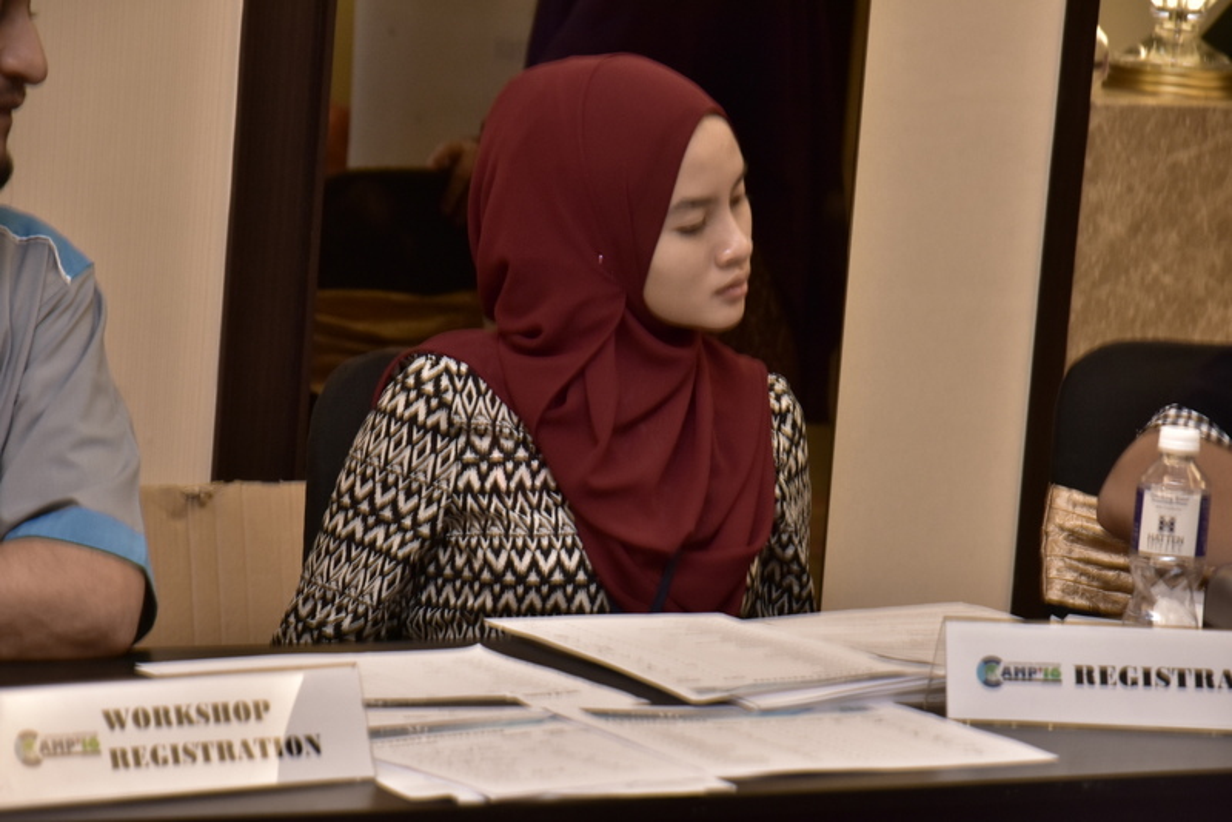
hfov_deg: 13.0
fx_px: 5392
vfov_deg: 8.7
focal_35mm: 158
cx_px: 616
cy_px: 411
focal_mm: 105
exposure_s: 1/30
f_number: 7.1
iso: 1000
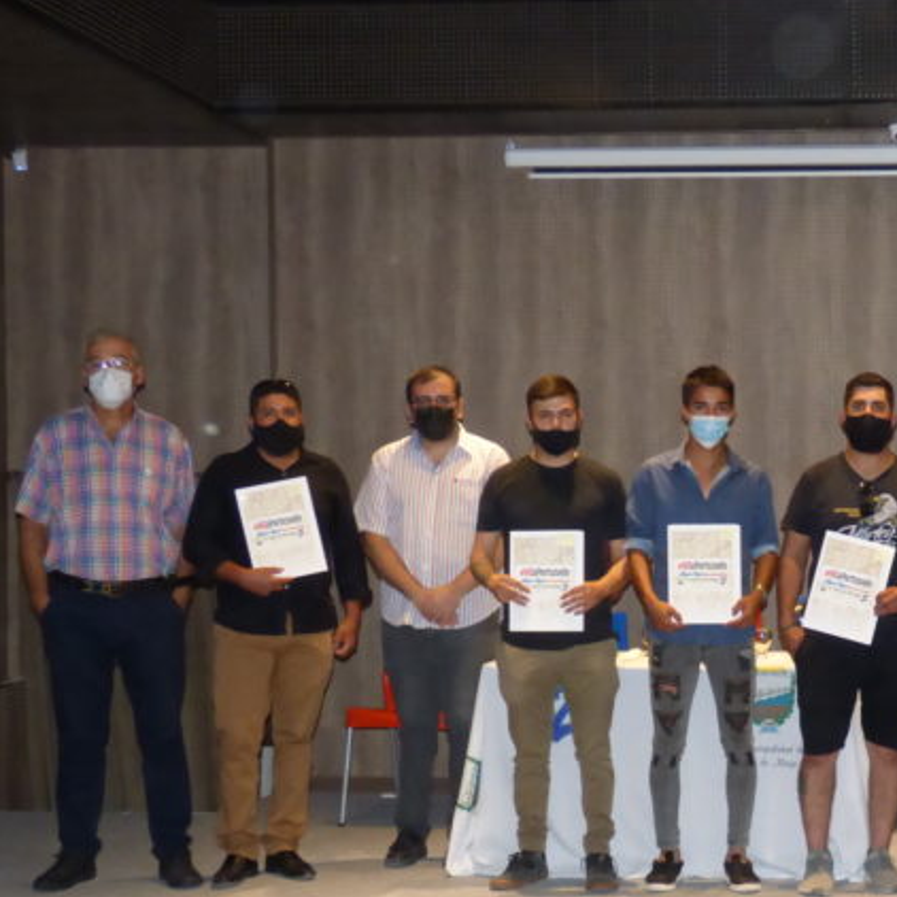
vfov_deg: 25.9
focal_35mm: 66
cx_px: 812
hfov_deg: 25.3
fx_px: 1935
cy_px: 608
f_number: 3.6
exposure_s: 1/60
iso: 640
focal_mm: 7.07
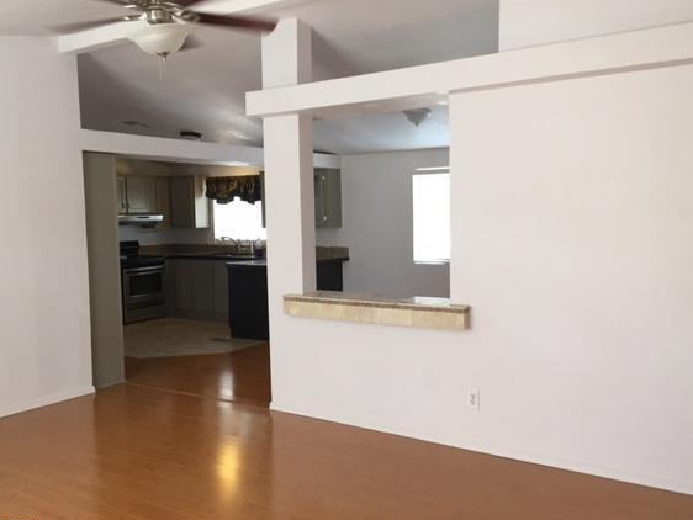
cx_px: 334
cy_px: 258
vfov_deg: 43.0
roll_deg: +1.4
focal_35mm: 33
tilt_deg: -1.9
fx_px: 661
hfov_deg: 55.3
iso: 64
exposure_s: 1/30
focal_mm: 4.15
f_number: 2.2
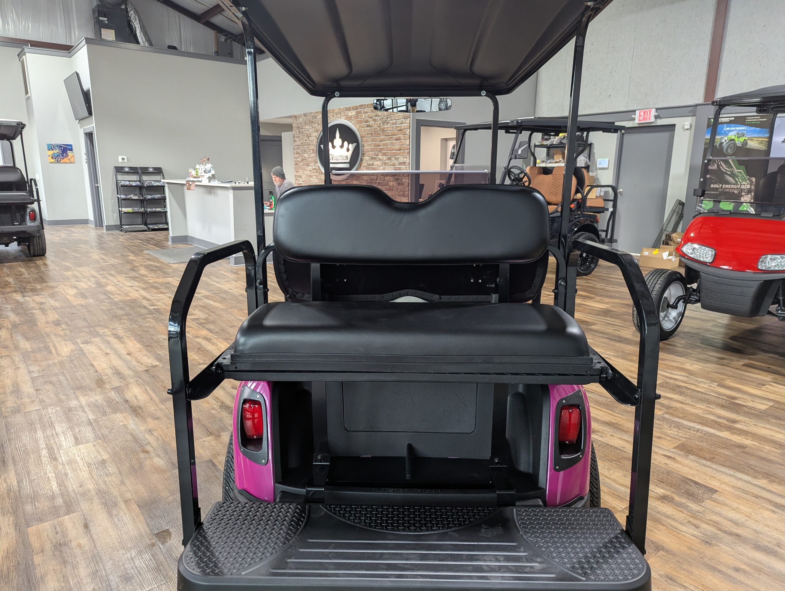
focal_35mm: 24
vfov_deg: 56.9
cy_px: 296
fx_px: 545
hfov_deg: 71.5
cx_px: 392
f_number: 1.85
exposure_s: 1/104
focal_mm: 6.81
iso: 353
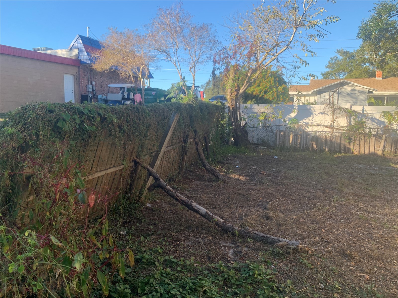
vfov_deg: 53.1
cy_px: 149
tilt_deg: -2.6
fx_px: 299
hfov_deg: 67.3
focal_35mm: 26
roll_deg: -2.9
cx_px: 199
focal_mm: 4.25
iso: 25
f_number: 1.8
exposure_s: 1/429
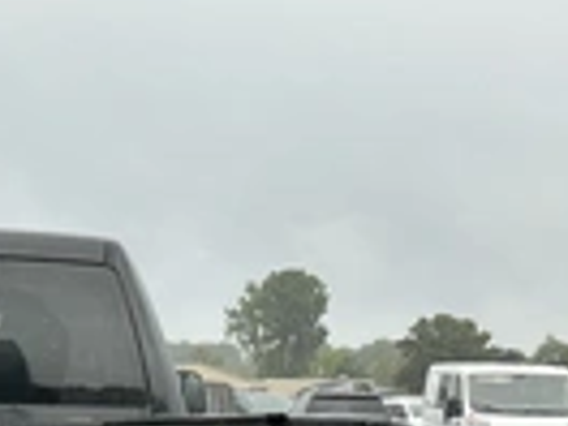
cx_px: -95
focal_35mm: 85
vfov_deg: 16.5
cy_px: 529
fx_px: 1395
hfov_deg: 21.5
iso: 16
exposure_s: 1/126
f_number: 1.8
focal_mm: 3
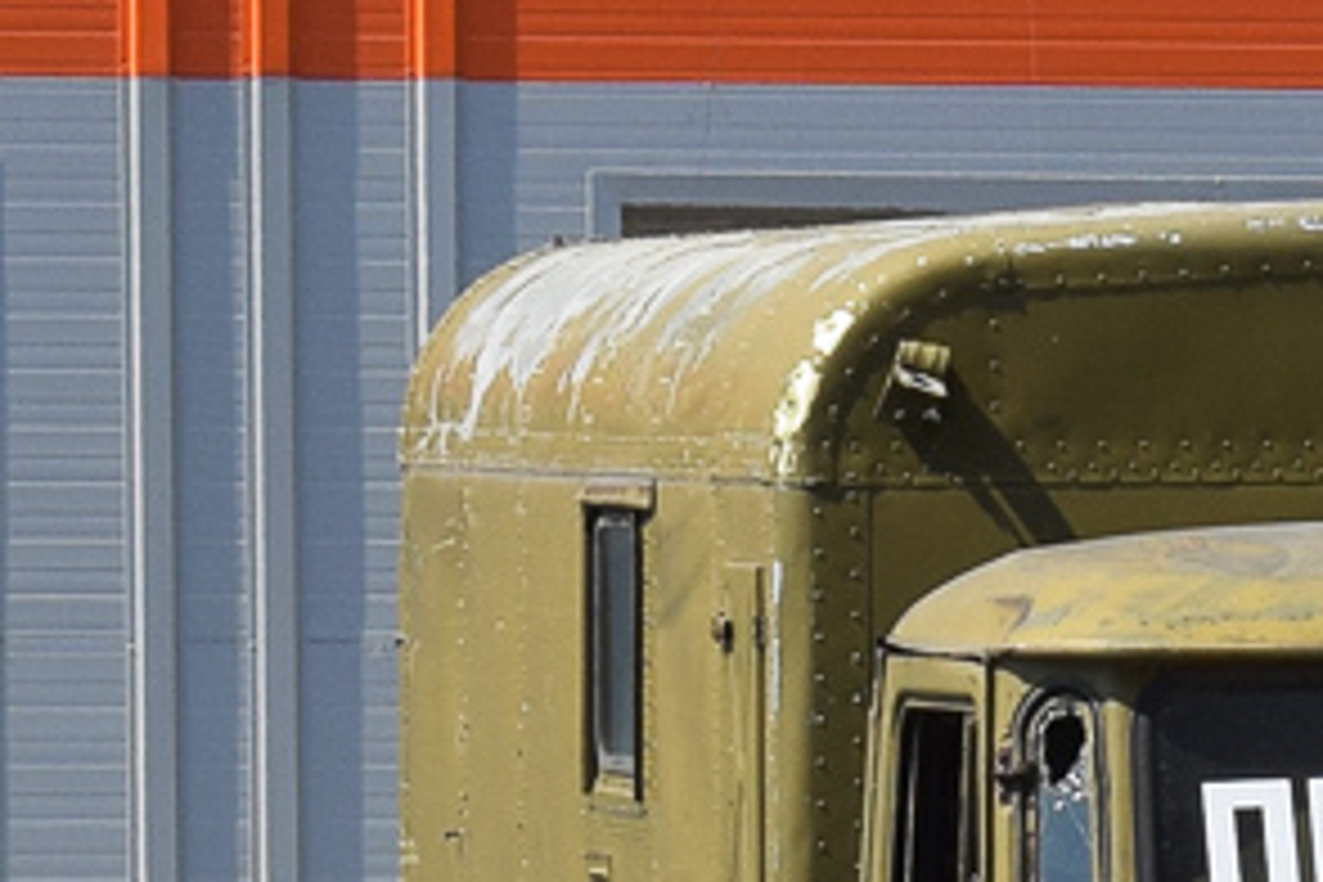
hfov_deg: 6.1
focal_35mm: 337
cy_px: 1120
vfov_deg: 4.1
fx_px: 12385
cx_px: 1746
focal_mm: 55
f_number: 9
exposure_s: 1/320
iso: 200
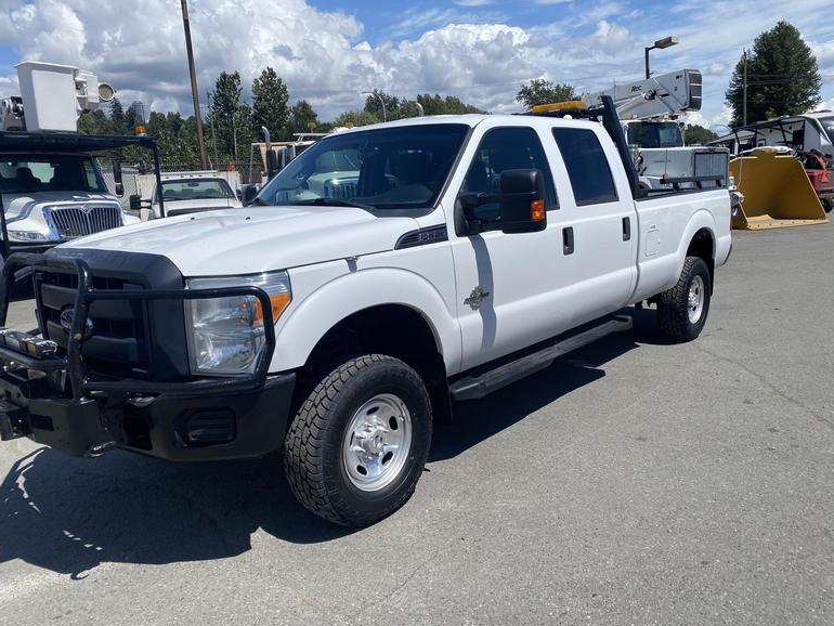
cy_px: 324
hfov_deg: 65.3
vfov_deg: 51.4
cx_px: 426
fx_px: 651
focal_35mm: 27
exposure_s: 1/5025
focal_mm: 4.25
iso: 32
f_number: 1.8
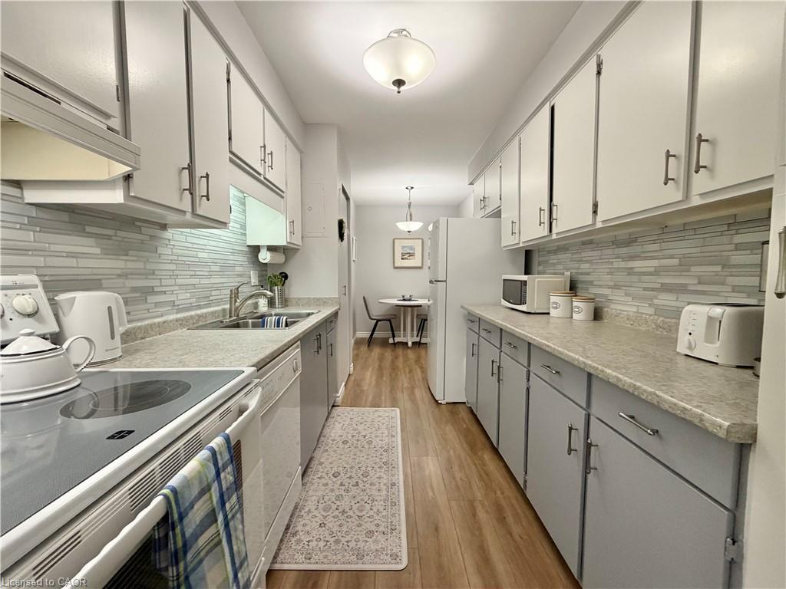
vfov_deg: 85.7
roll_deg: +0.3
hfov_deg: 102.1
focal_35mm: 14
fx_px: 318
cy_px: 294
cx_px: 393
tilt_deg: -3.3
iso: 320
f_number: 2.2
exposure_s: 1/120
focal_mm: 2.22
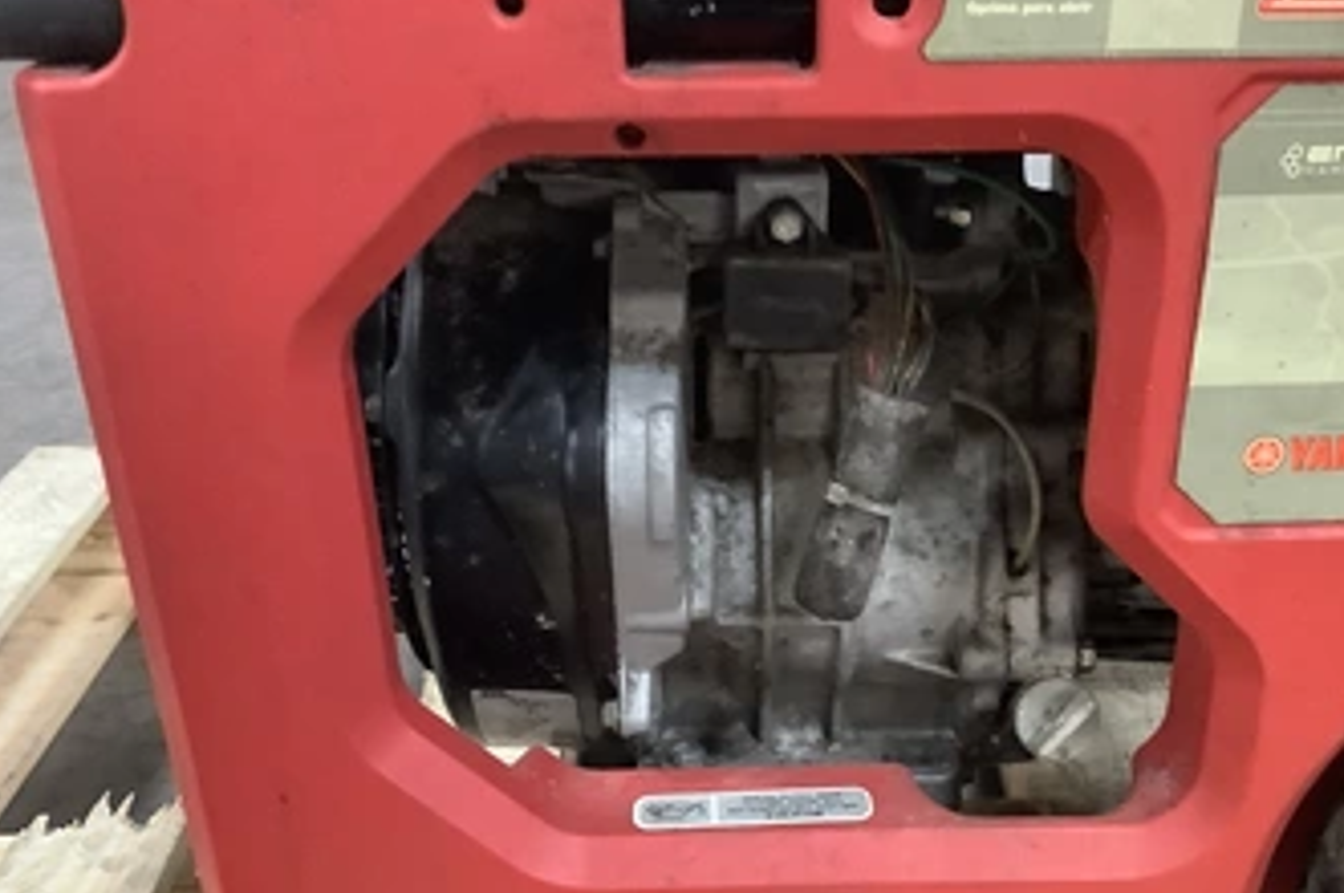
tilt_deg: -27.2
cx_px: 771
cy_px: 532
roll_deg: -0.2
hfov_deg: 49.4
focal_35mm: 39
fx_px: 1455
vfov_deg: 34.0
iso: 640
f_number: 2.4
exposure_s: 1/30
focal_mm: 3.3
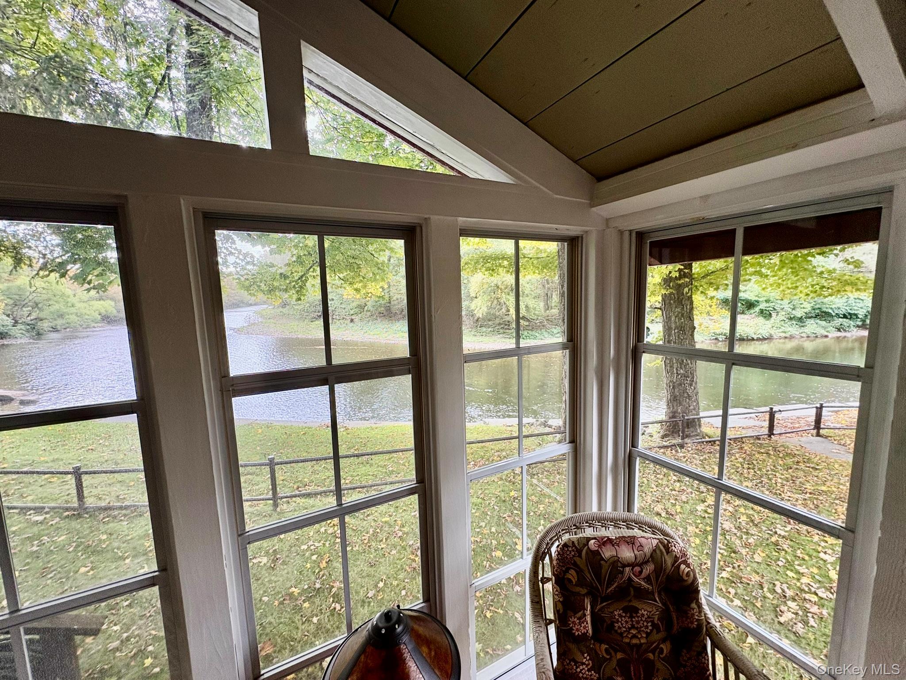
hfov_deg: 102.1
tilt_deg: -8.0
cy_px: 340
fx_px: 366
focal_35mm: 14
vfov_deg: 85.7
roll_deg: +0.9
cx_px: 453
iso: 100
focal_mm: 2.22
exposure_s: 1/106
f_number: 2.2
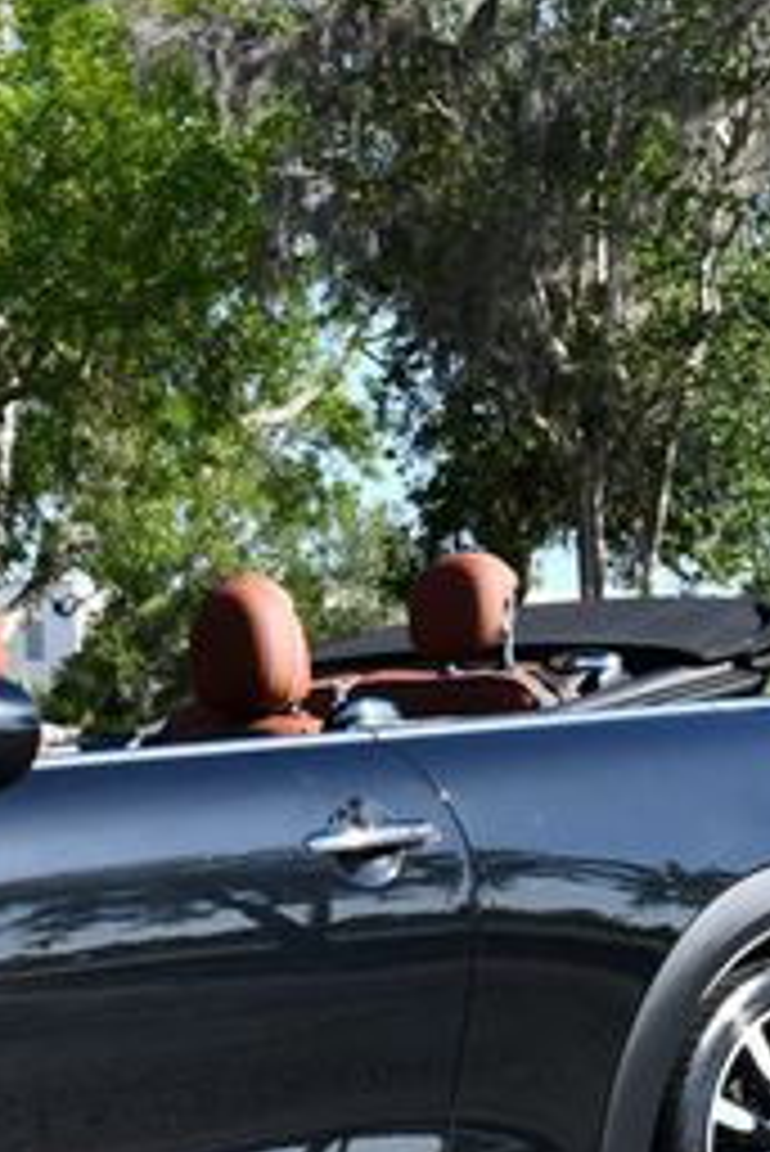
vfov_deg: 17.0
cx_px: -329
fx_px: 3845
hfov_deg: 11.1
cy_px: 796
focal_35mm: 120
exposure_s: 1/250
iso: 160
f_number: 8
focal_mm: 24
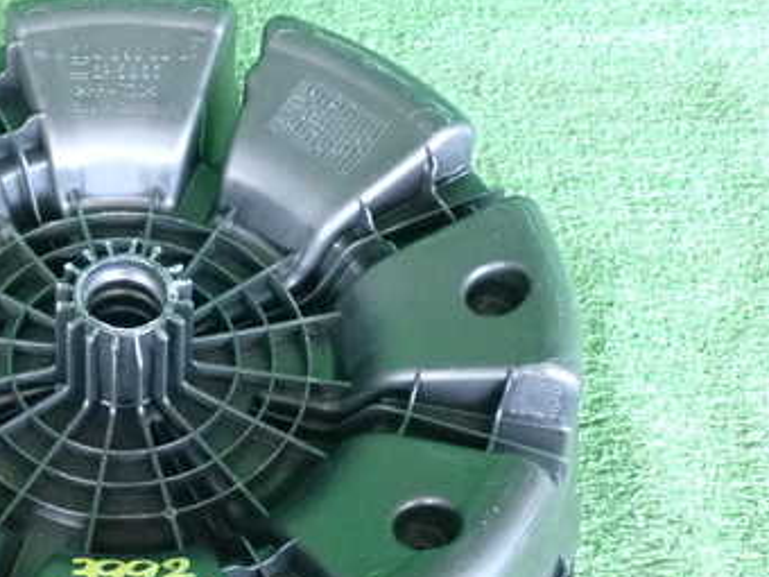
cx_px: 115
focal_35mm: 67
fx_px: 1488
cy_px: 466
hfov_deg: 28.1
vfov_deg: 21.6
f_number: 2.7
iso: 2000
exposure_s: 1/125
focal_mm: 6.83
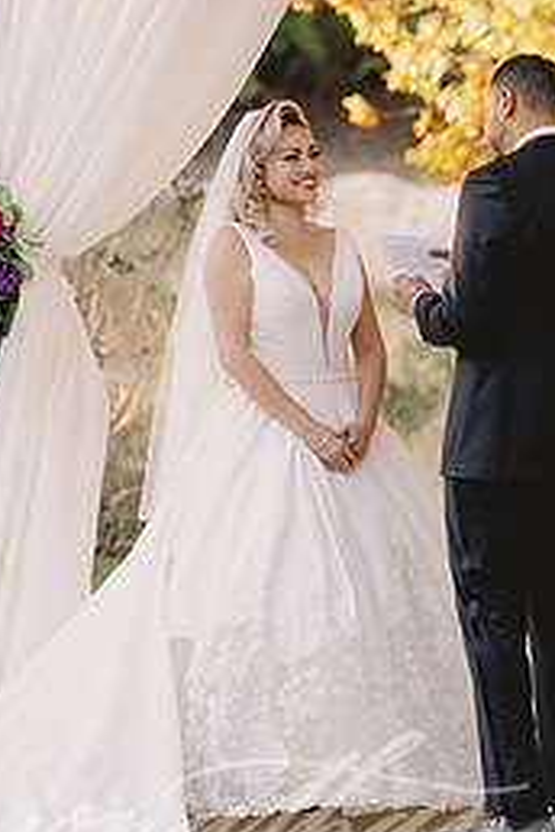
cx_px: 329
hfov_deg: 6.7
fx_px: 4763
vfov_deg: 10.0
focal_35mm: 206
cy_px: 232
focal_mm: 118
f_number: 3.2
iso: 800
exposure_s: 1/320
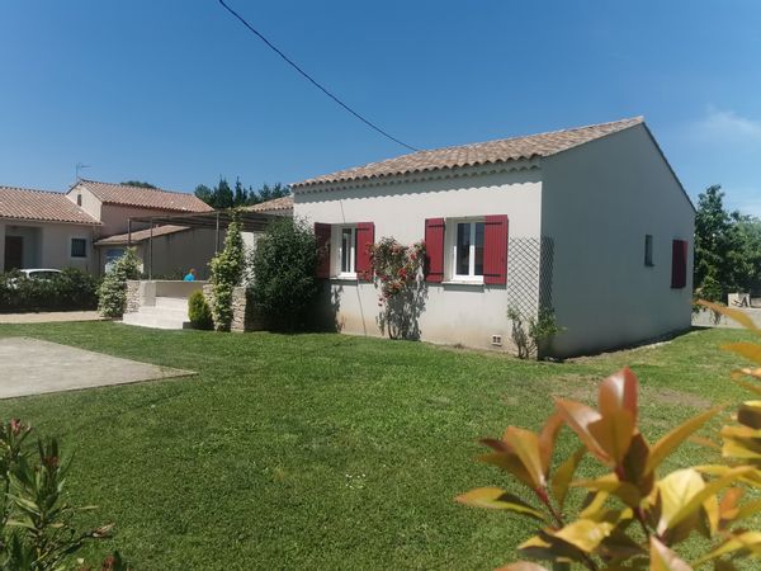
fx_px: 594
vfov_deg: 51.4
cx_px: 380
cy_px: 286
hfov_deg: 65.3
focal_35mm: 27
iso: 50
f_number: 1.6
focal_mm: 5.56
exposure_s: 1/4808
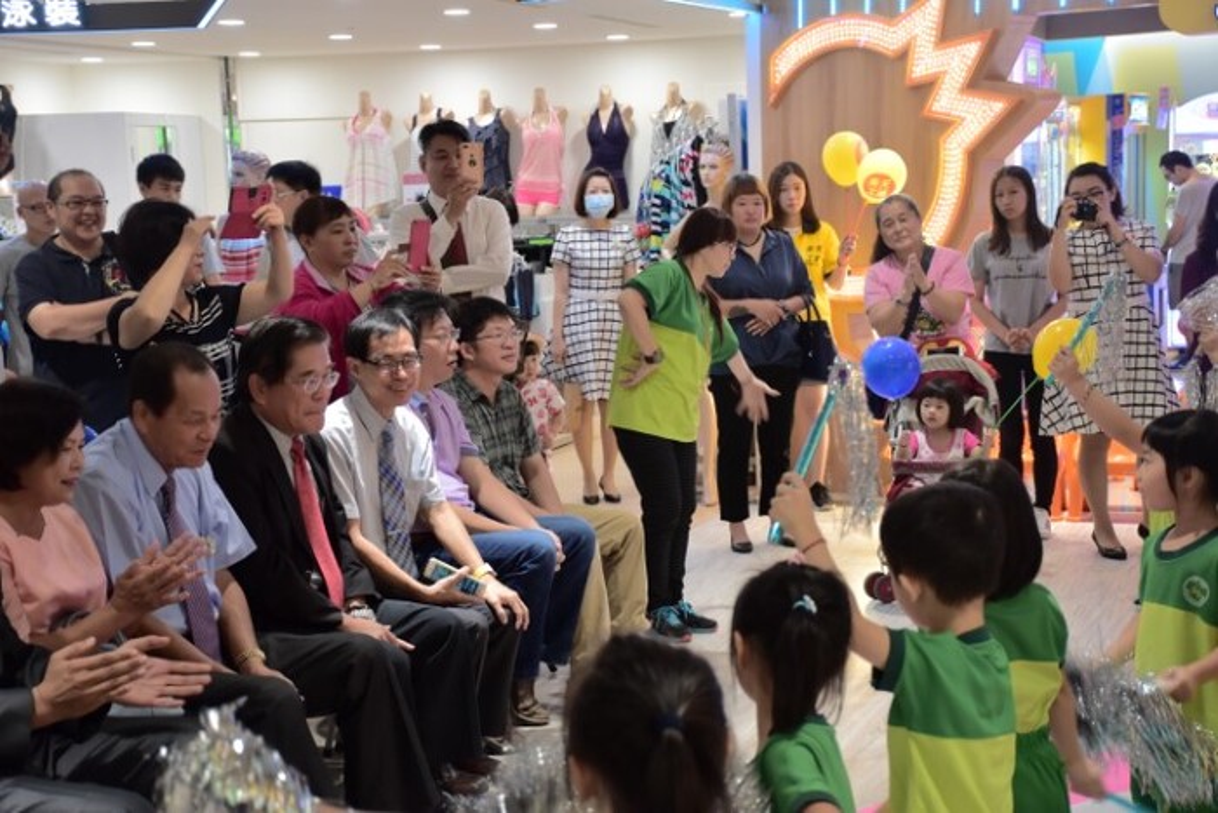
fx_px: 2132
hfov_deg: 31.9
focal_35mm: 63
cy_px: 406
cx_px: 609
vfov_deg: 21.6
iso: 800
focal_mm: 42
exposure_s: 1/60
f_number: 4.5
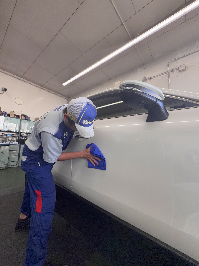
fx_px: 107
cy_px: 133
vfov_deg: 102.1
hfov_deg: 85.7
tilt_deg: +7.0
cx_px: 100
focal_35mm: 14
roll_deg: -1.6
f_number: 2.2
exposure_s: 1/120
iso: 125
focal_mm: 2.22
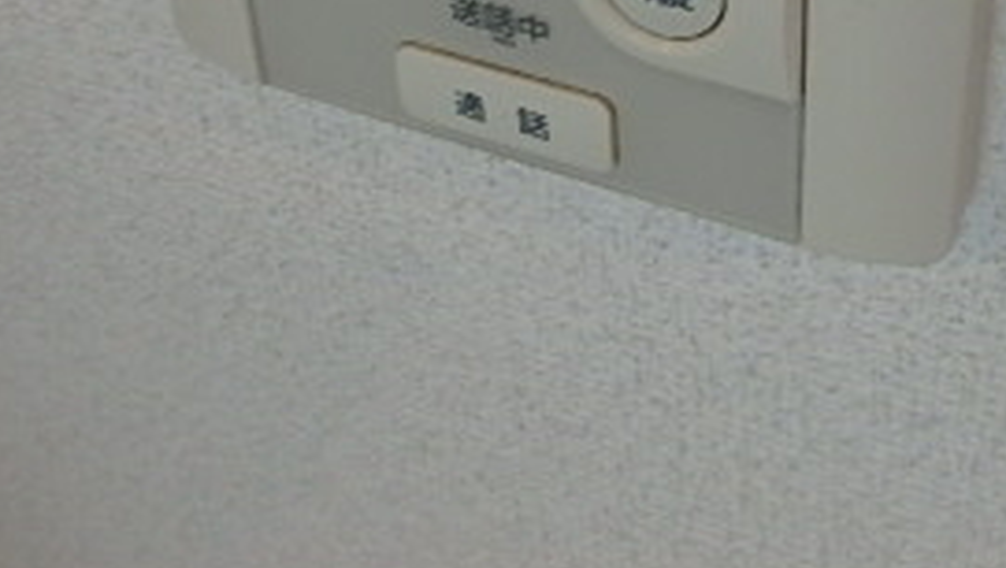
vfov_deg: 19.6
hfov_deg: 37.5
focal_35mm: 54
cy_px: -271
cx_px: 757
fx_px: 1442
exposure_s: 1/60
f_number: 3.5
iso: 200
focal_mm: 3.7
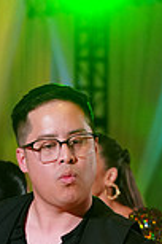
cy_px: 424
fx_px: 2410
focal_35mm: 357
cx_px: -58
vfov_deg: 5.7
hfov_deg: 3.8
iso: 2500
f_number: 4
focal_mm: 94
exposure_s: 1/400
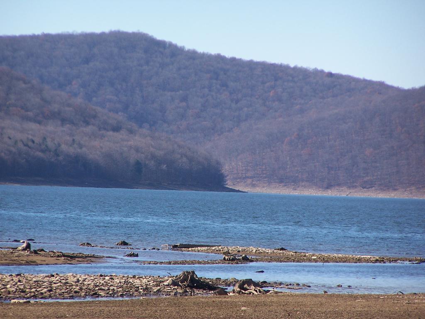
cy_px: 160
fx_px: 4665
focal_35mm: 380
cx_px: 212
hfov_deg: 5.2
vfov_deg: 3.9
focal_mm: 63
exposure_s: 1/800
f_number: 3.7
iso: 100
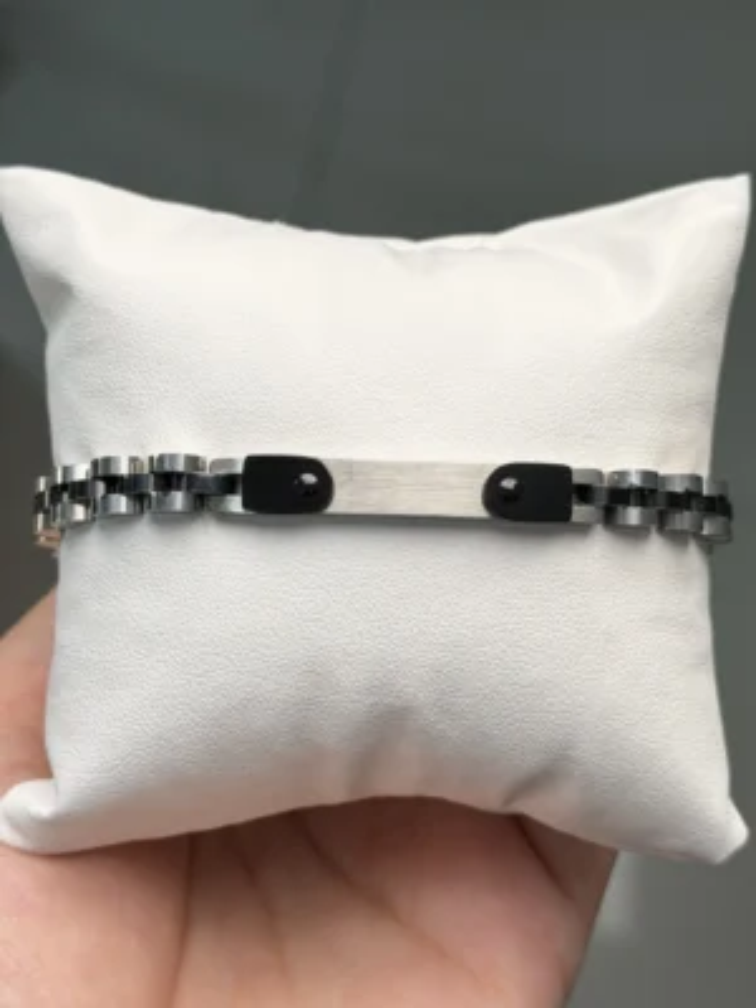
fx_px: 1398
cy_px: 504
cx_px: 378
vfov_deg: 39.7
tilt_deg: -78.1
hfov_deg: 30.3
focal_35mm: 48
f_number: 1.78
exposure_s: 1/786
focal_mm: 6.76
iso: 64
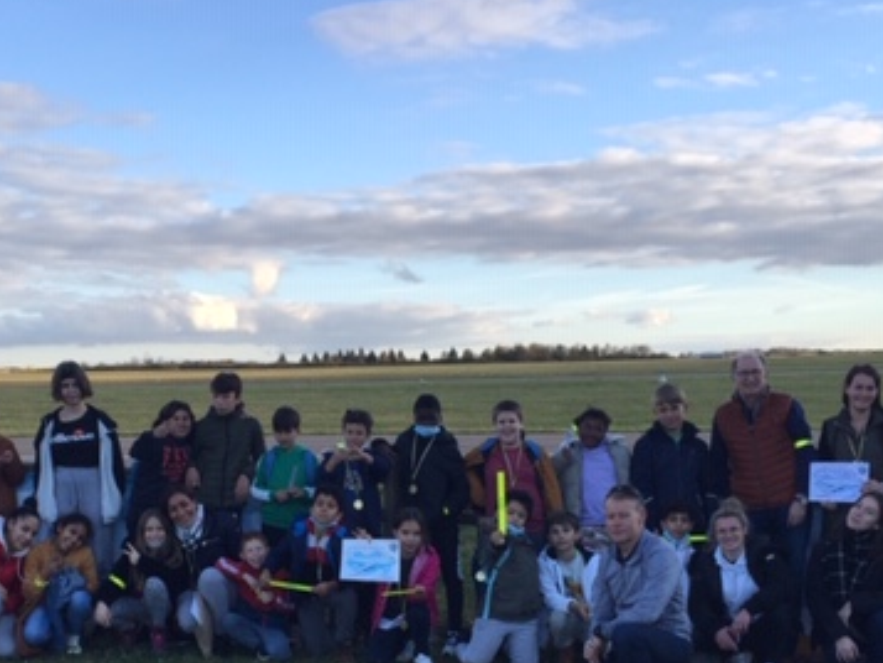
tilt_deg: -7.2
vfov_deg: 27.3
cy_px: 557
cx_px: 341
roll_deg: +1.5
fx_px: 1327
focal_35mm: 52
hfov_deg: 36.6
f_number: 2.2
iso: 32
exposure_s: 1/608
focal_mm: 4.15
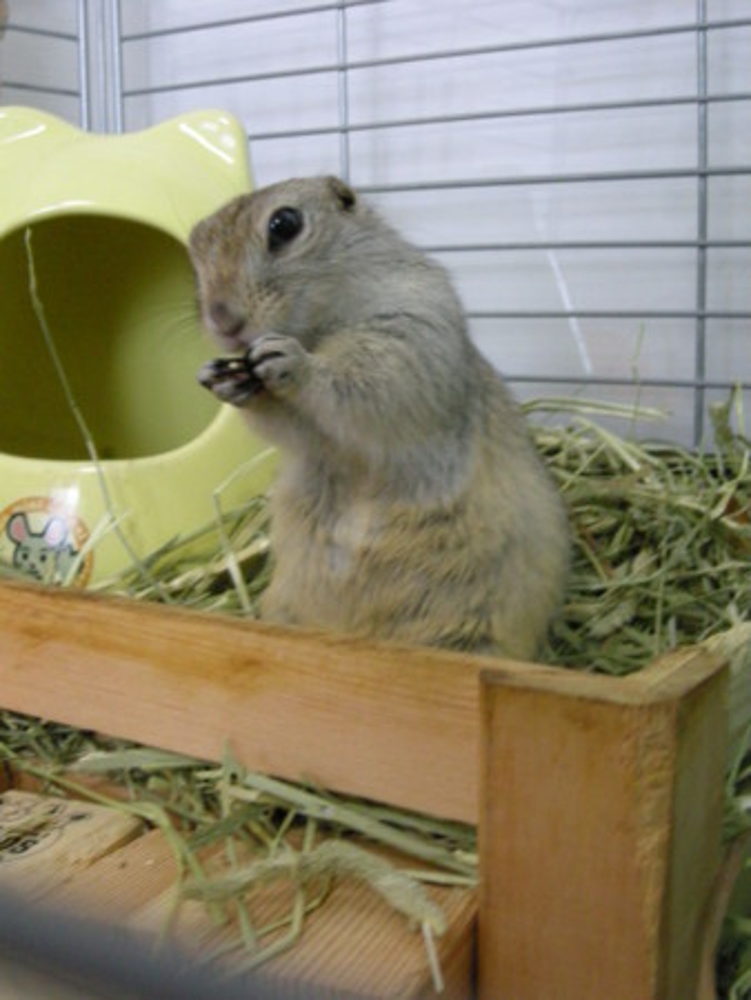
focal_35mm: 49
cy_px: 500
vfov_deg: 38.9
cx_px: 376
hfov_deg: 29.7
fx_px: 1416
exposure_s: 1/12.7
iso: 400
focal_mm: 7.9
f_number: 3.2
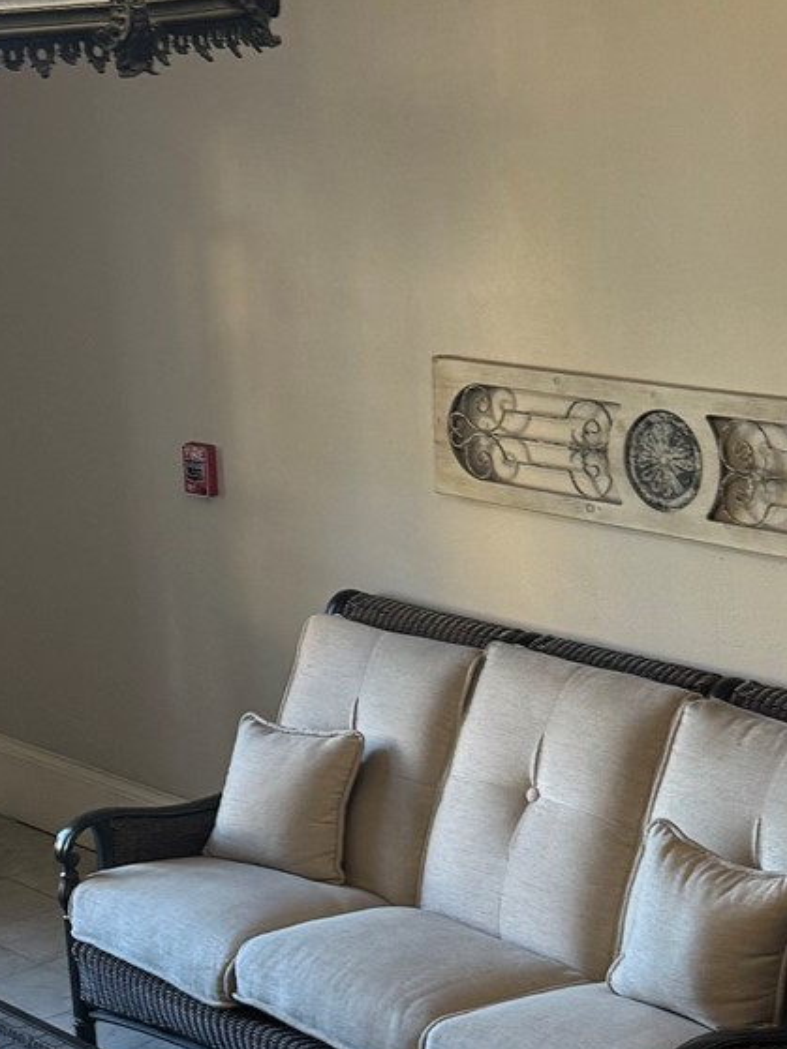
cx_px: 188
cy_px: 559
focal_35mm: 88
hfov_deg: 16.7
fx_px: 2669
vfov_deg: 22.3
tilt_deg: -12.9
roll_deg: +5.0
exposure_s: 1/60
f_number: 1.78
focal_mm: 6.76
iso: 200
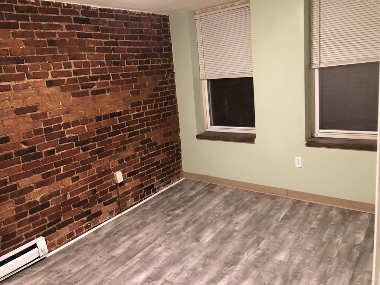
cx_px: 190
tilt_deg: -12.7
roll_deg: +5.3
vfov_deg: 49.7
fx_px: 307
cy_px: 142
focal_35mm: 28
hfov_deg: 63.4
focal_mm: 3.99
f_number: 1.8
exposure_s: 1/5
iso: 100
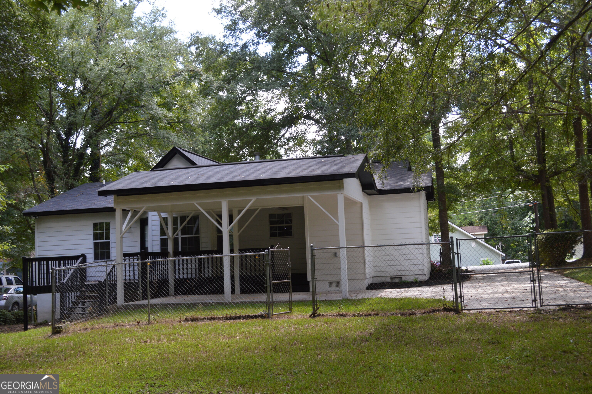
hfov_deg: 49.6
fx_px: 641
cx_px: 296
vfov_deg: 34.2
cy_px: 197
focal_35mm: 39
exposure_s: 1/125
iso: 280
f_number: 5.6
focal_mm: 26
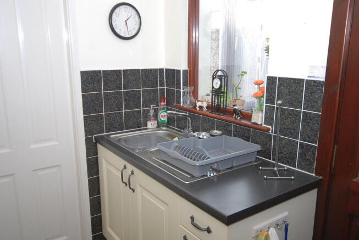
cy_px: 120
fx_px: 299
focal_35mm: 30
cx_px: 180
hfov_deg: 61.9
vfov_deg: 43.7
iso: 220
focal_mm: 20
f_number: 5.6
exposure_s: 1/60
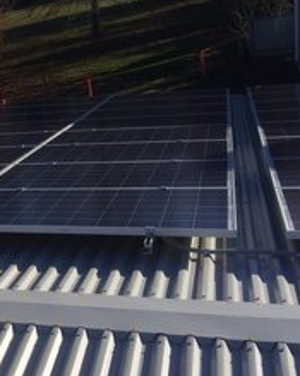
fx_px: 744
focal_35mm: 67
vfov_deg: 28.2
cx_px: -96
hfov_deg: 20.7
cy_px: 136
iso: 32
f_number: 2.2
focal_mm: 4.12
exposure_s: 1/2933
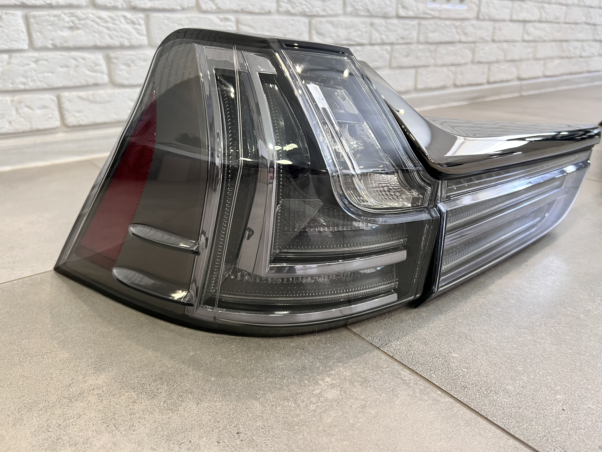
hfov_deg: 67.3
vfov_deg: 53.1
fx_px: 452
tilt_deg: -22.4
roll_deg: +0.3
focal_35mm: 26
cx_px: 301
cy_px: 226
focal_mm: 5.7
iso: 64
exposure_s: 1/50
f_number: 1.5
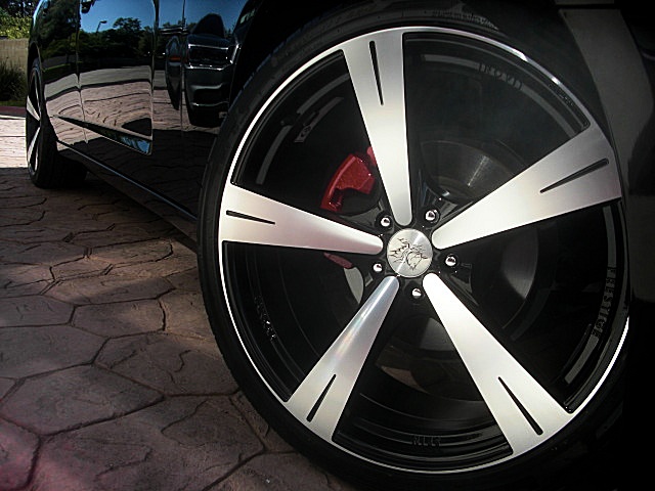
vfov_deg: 39.7
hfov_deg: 51.4
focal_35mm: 36
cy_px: 246
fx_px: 681
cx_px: 328
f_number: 2.8
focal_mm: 6.3
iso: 50
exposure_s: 1/400
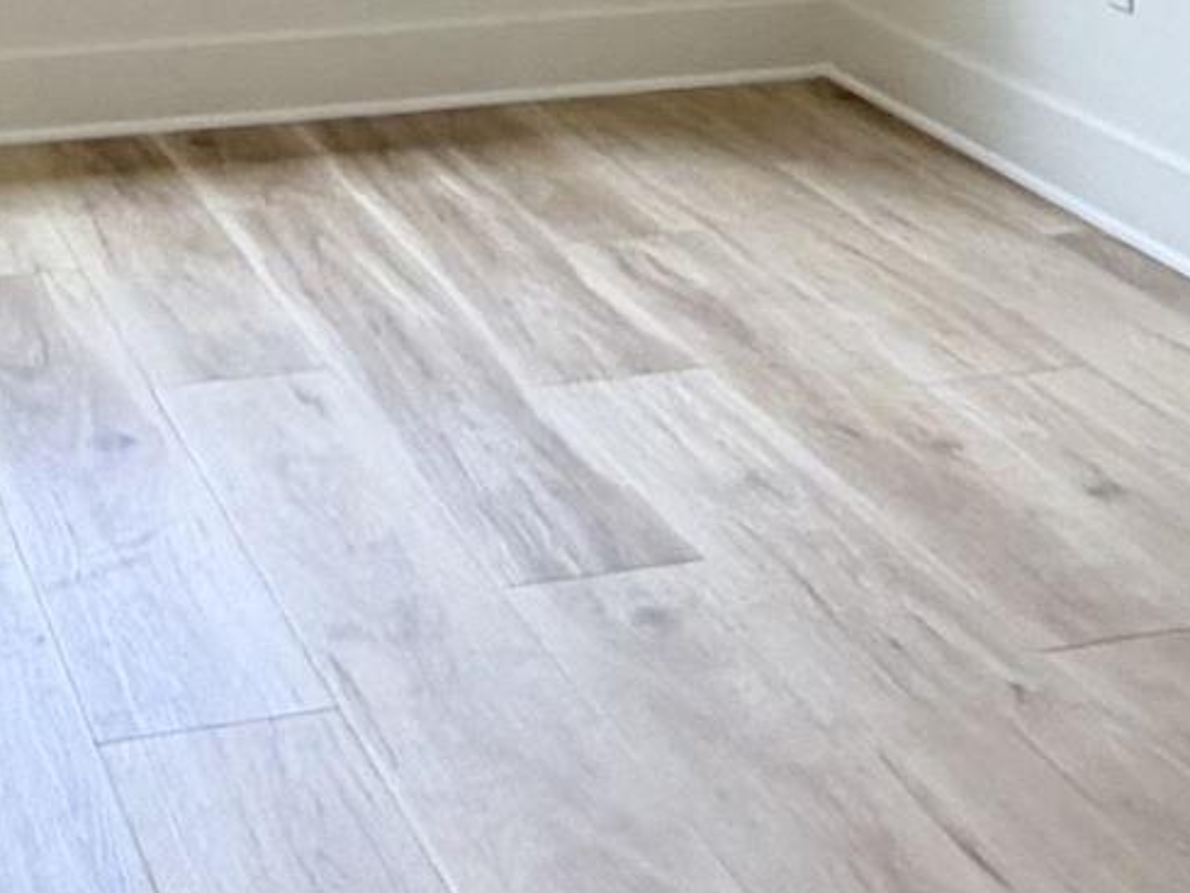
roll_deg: -0.6
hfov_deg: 22.2
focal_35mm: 88
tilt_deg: -6.2
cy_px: -311
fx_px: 3026
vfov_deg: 15.8
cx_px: 732
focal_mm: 2.22
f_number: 2.2
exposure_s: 1/120
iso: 80
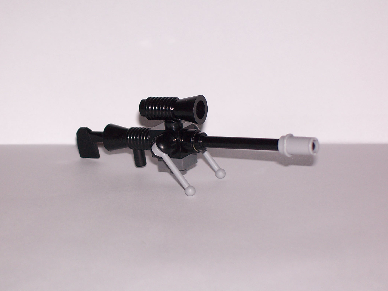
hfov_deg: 14.7
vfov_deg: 11.1
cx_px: 179
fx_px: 1502
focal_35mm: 134
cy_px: 147
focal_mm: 21
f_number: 4
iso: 80
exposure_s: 1/125
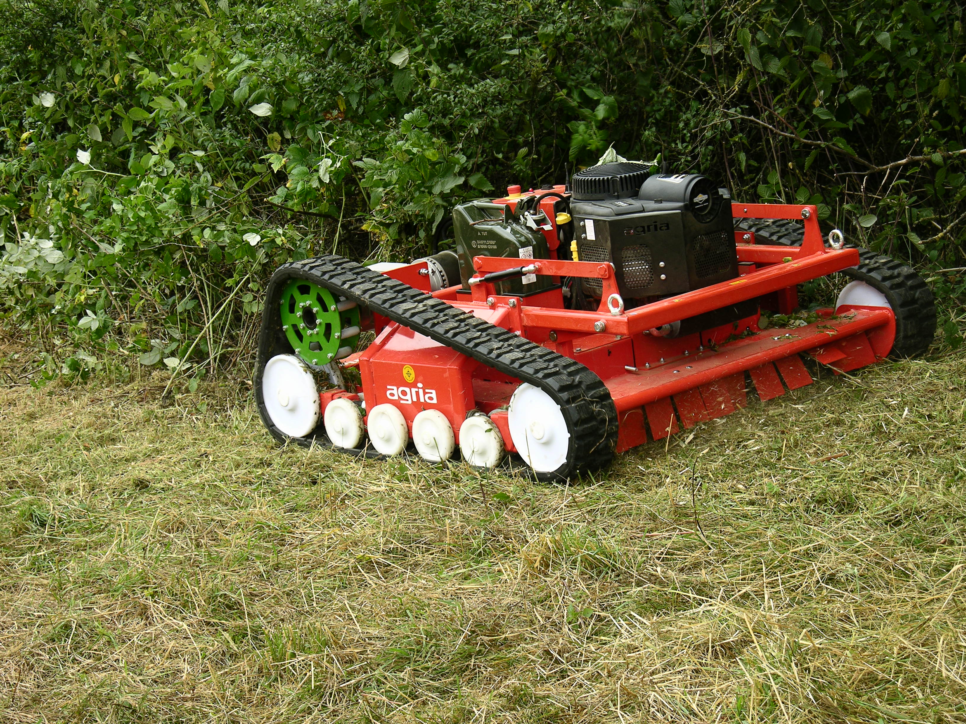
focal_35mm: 88
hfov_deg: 22.3
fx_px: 2456
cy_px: 362
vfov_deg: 16.8
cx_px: 483
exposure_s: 1/91.4
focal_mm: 22.3
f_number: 3.9
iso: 50
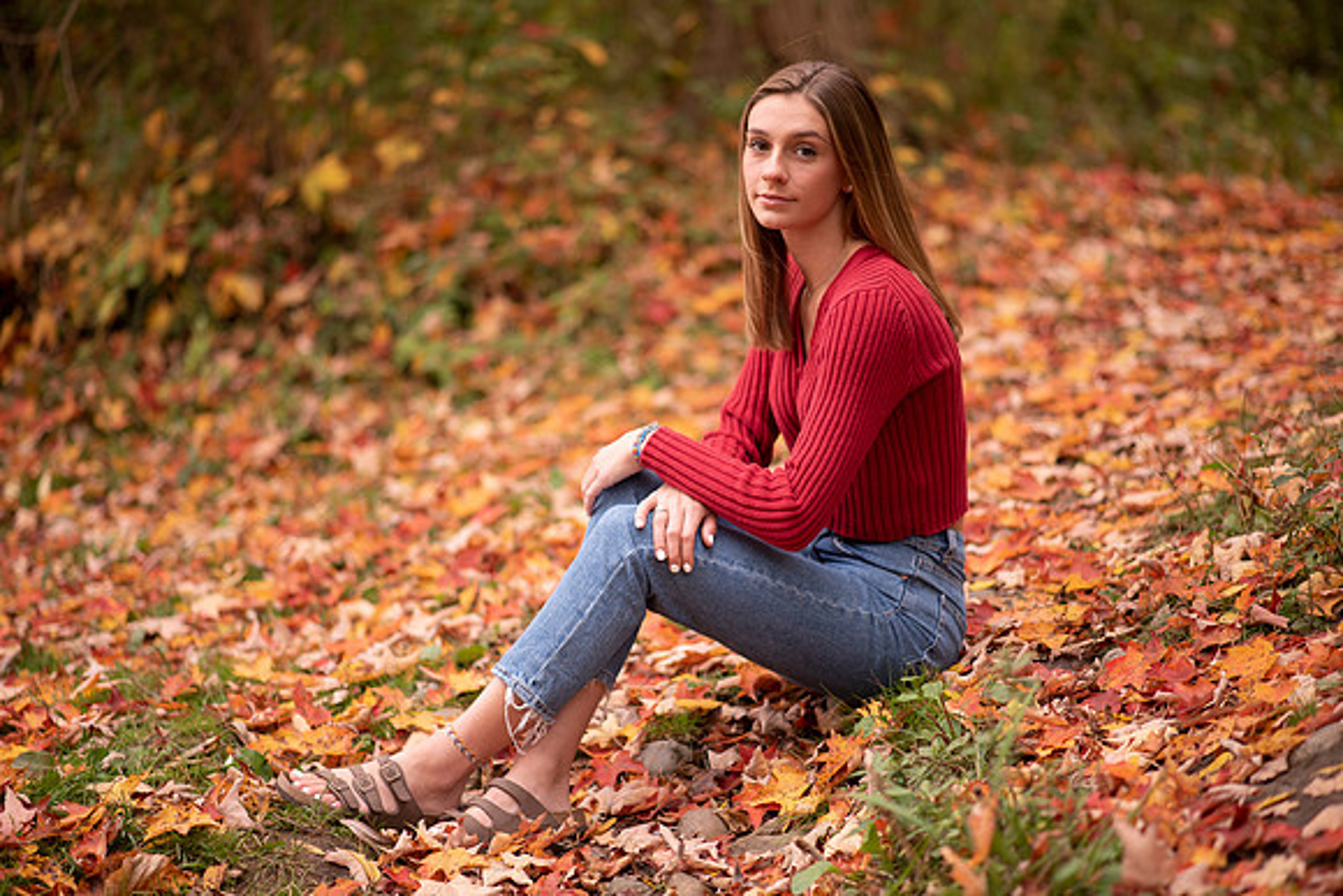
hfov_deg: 23.9
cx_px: 672
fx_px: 3172
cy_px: 448
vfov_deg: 16.1
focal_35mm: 85
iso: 100
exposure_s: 1/250
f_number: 1.8
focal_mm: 85
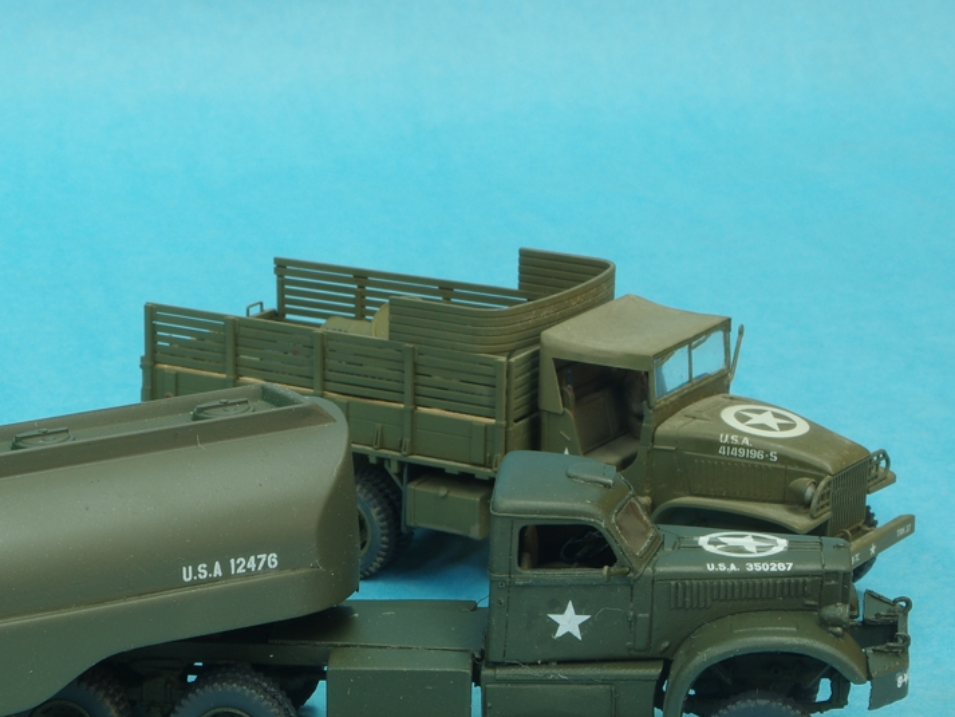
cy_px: 701
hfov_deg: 15.5
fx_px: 3449
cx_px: -4
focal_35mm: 125
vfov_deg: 11.7
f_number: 18
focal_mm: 39
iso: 100
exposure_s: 2
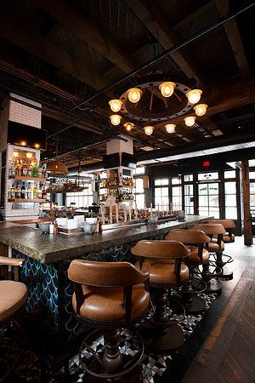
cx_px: 128
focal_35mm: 17
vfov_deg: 93.3
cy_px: 192
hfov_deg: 70.4
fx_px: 181
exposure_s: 1/5
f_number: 8
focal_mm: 17
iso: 200
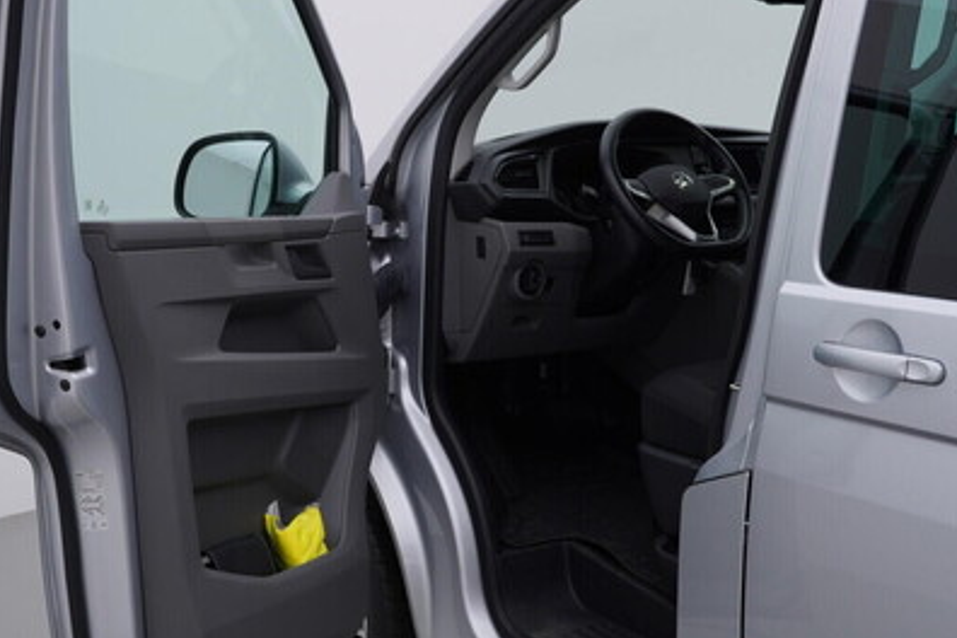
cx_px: 387
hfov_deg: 39.4
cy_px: 298
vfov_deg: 27.0
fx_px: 1329
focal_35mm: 50
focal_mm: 24
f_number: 4.5
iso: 125
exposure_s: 1/100
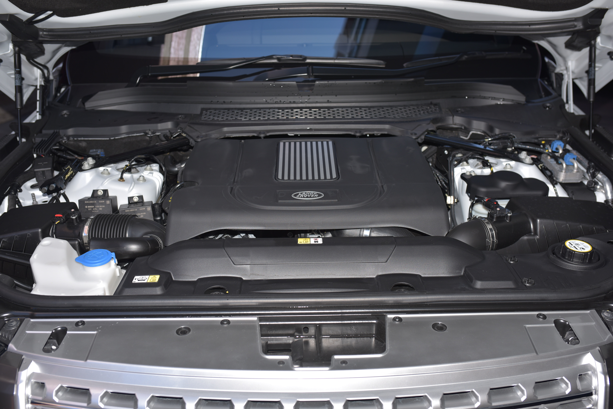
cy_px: 204
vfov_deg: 37.9
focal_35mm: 35
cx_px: 306
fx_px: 596
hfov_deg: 54.4
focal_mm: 35
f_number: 4
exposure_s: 1/250
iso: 64
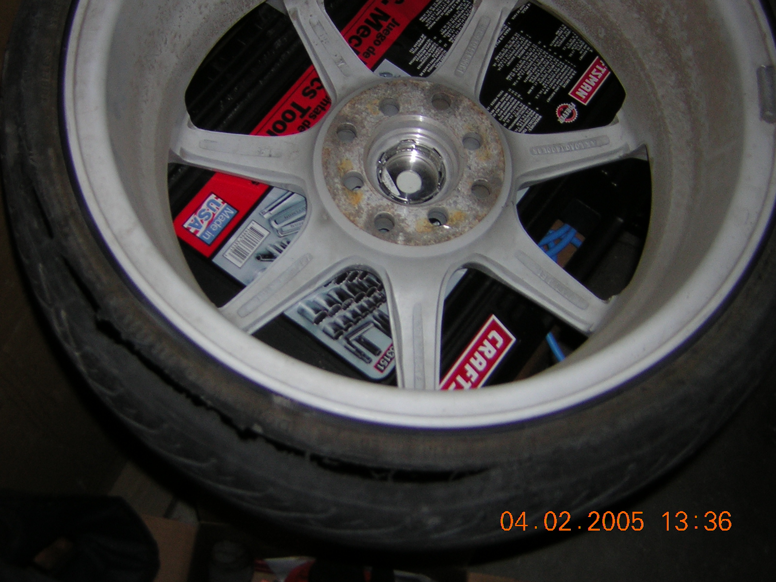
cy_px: 291
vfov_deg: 33.6
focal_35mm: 43
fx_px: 964
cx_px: 388
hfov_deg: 43.9
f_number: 2.8
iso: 50
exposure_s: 1/60.1
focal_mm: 5.6
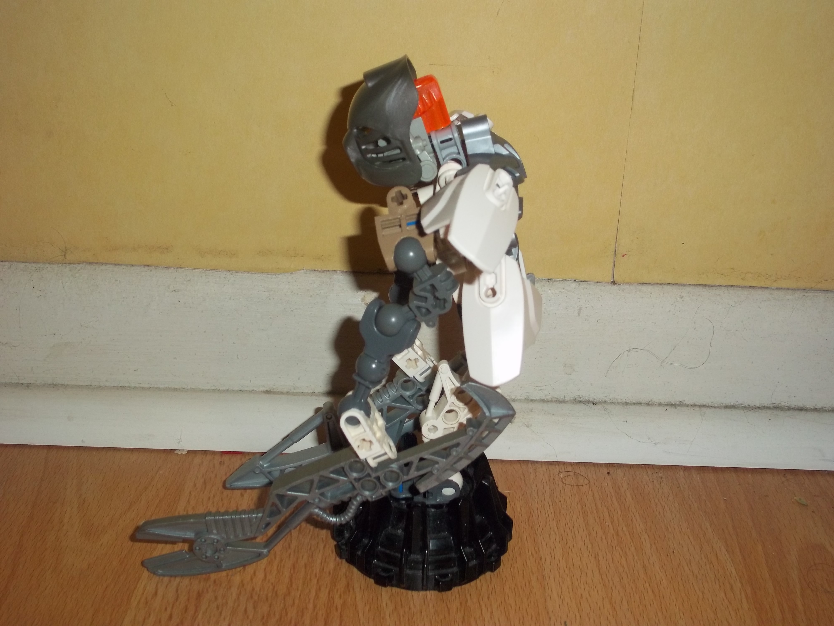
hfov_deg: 41.2
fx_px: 1108
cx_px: 417
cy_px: 313
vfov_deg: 31.5
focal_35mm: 46
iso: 160
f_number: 3.5
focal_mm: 8.2
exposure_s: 1/40
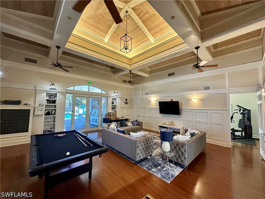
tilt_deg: +3.4
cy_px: 100
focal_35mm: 14
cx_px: 132
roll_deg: -1.6
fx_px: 107
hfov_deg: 102.1
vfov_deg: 85.7
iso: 160
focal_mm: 2.22
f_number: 2.2
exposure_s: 1/60
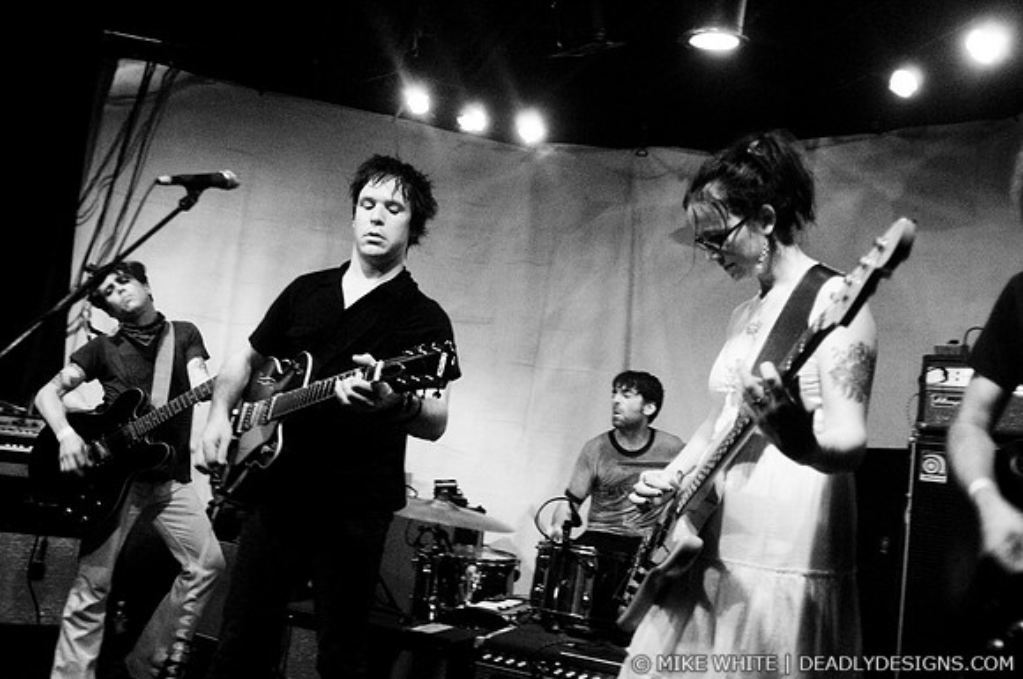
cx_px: 512
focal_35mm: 30
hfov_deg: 62.0
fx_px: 851
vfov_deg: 43.5
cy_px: 340
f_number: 2.8
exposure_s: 1/40
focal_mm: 20
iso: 1250
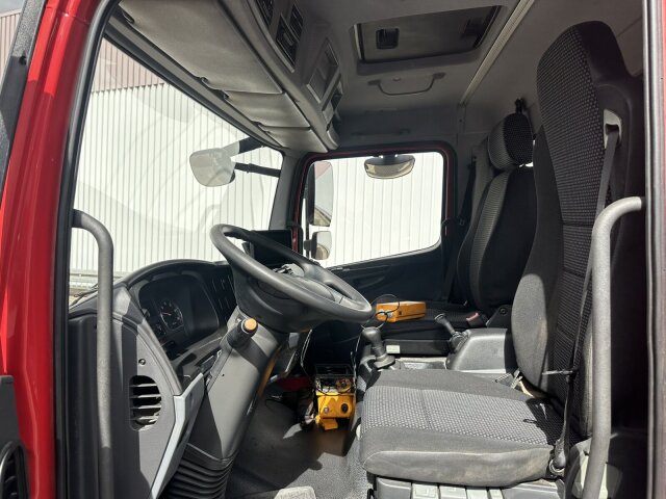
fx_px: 462
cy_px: 250
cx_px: 333
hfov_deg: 71.6
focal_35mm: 24
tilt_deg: -1.1
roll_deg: +0.3
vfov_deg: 56.8
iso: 80
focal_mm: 6.86
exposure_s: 1/2110
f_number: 1.78
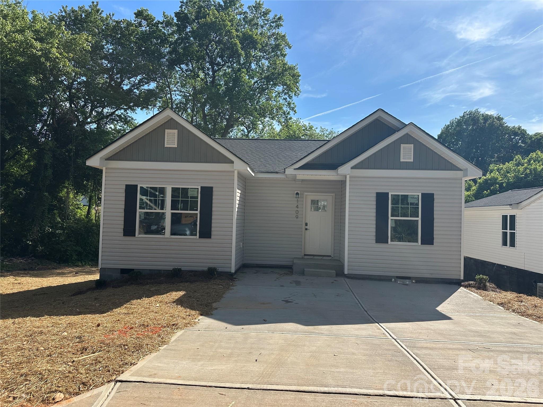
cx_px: 272
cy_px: 204
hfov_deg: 71.6
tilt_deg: +4.3
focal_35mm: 24
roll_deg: -1.7
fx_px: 376
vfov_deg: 56.8
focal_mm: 6.86
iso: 80
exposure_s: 1/5000
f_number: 1.78
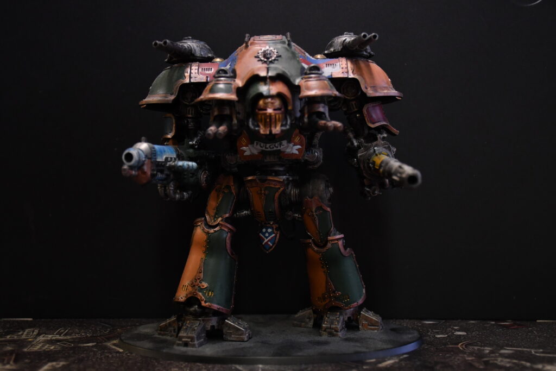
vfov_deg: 28.1
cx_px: 278
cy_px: 186
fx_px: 741
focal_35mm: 48
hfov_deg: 41.1
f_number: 4
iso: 2000
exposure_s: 1/200
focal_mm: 32
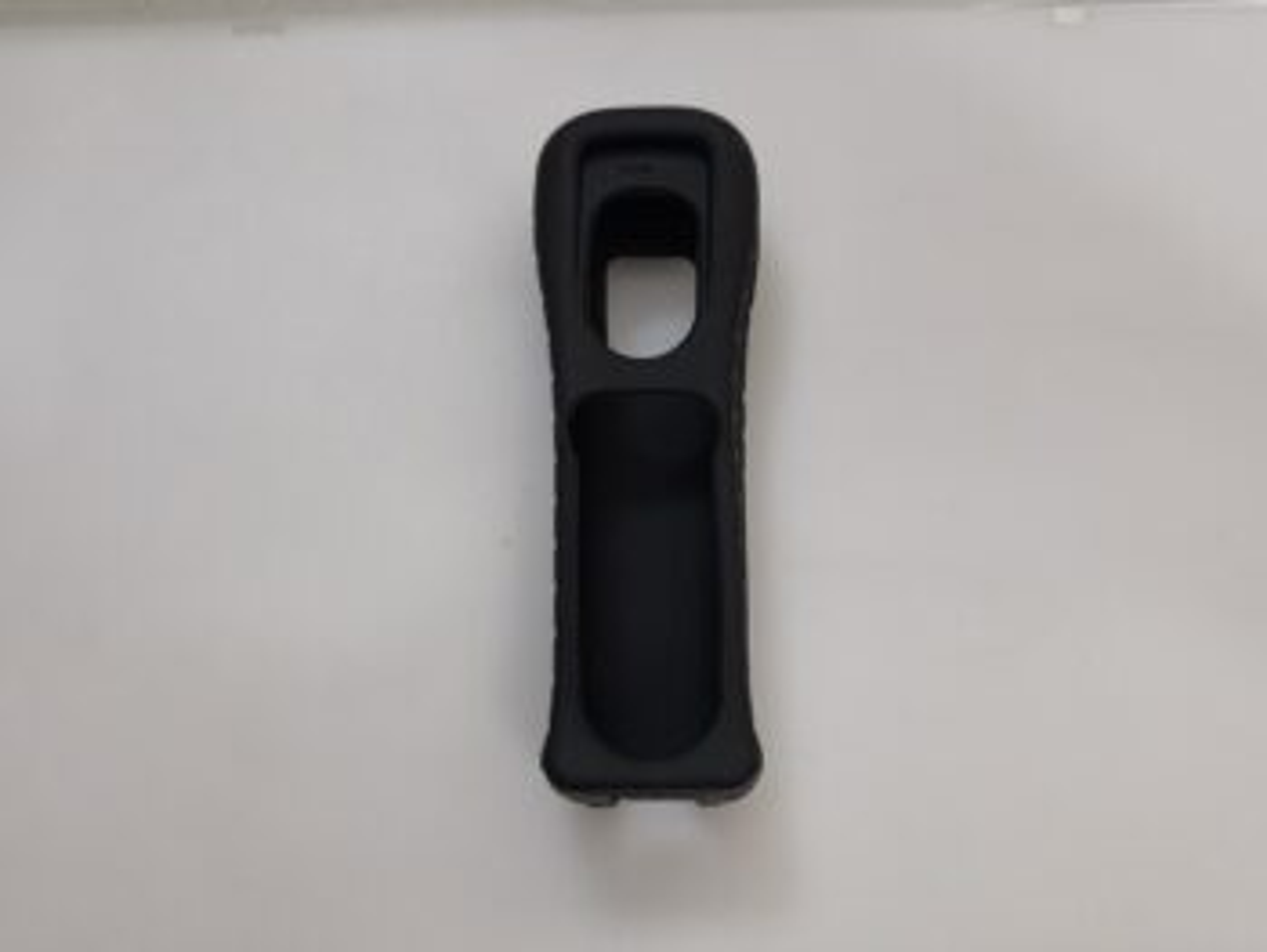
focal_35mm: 35
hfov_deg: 52.6
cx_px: 634
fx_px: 1282
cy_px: 476
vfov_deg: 40.7
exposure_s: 1/50
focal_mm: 6.57
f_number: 1.6
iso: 320
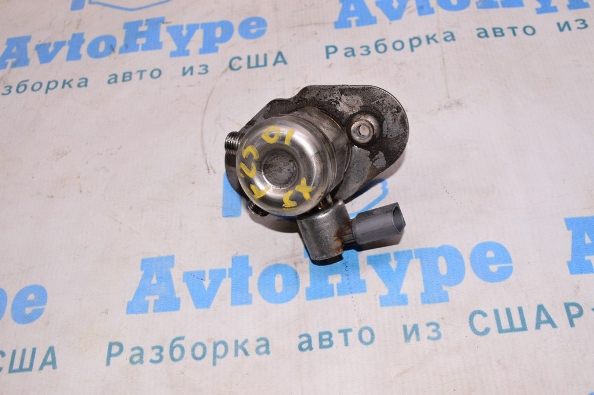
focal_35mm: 36
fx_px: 594
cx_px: 297
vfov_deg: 36.8
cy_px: 198
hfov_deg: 53.2
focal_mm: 24
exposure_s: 1/200
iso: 1600
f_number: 8
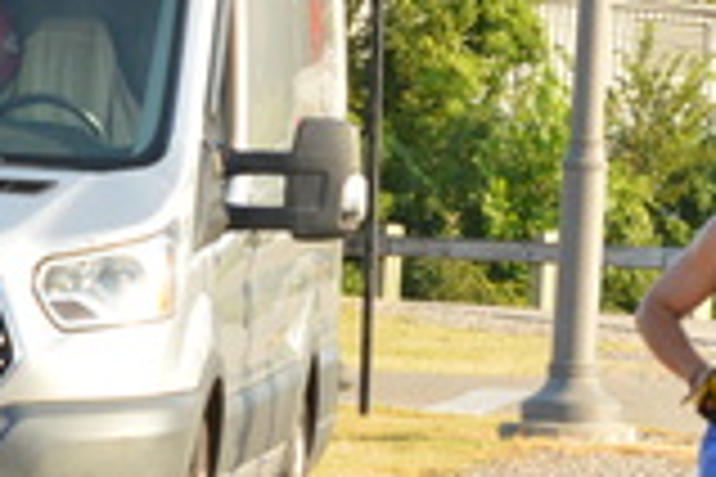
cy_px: 387
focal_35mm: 528
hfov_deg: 3.9
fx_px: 10501
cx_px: 847
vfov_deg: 2.6
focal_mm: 102
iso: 800
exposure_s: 1/200
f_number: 13
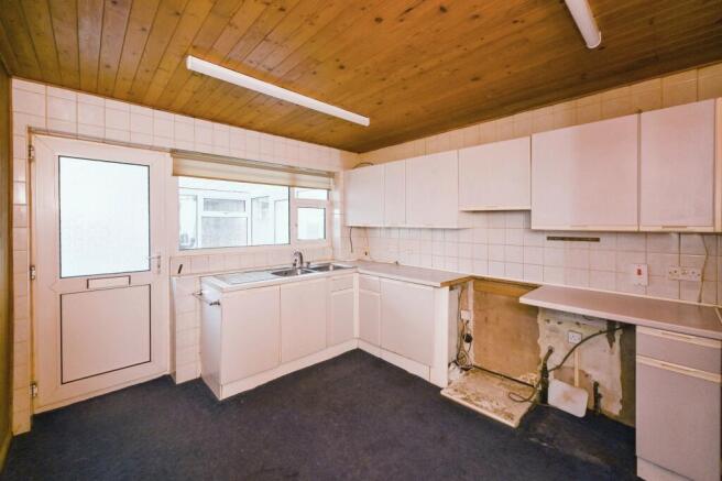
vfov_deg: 81.2
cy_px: 240
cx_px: 361
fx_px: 281
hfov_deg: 104.3
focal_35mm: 14
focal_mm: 14
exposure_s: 1/30
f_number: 8
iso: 400
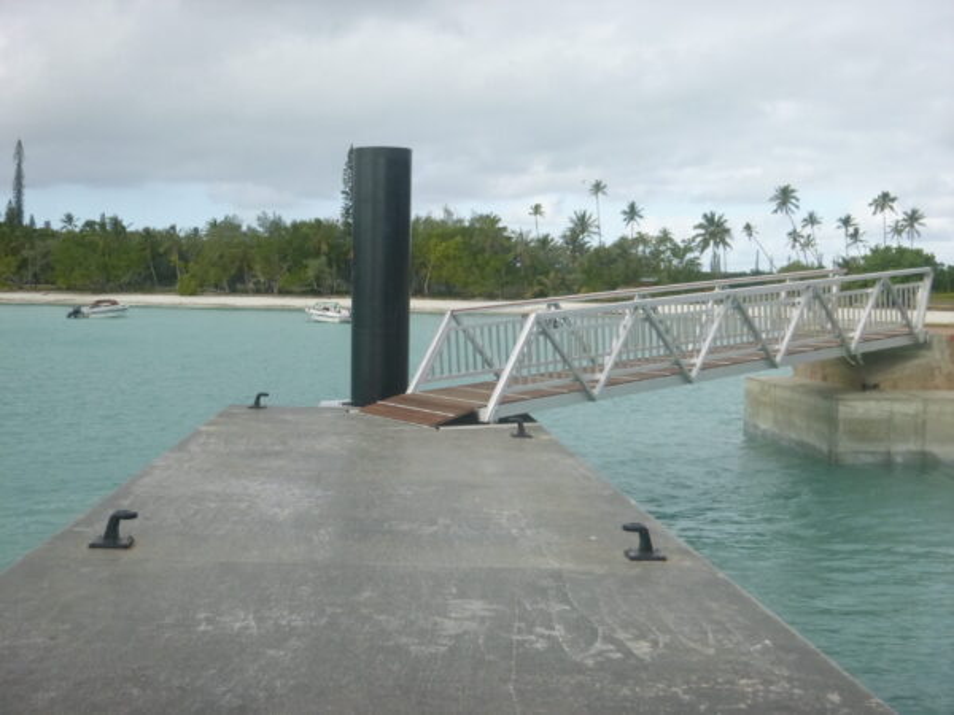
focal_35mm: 44
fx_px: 1213
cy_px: 358
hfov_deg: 42.9
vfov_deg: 32.9
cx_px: 477
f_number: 4.7
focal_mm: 7.9
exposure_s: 1/500
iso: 200
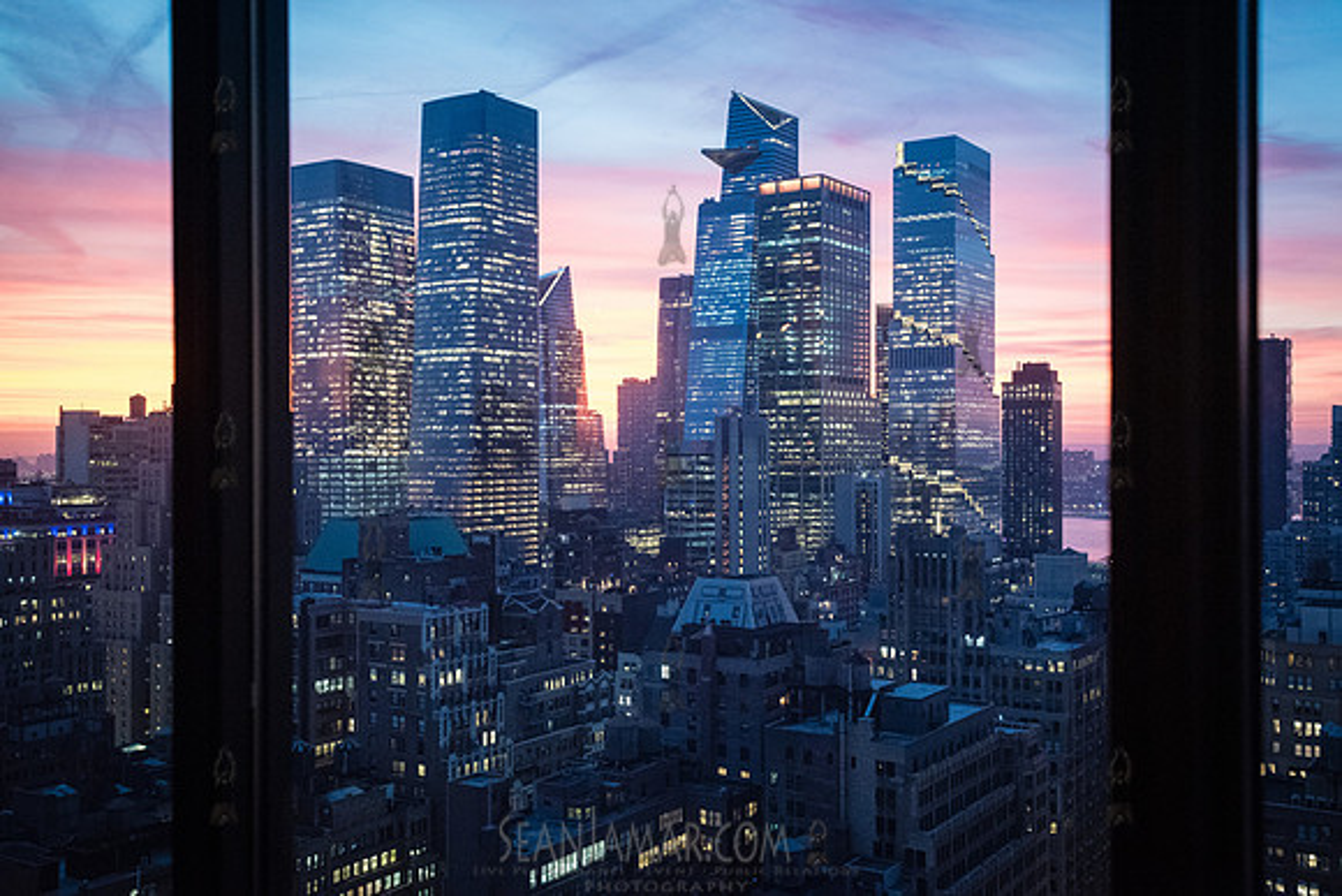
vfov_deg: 37.8
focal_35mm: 35
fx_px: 1307
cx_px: 671
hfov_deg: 54.3
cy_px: 448
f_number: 5
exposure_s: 1/125
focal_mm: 35
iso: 8000
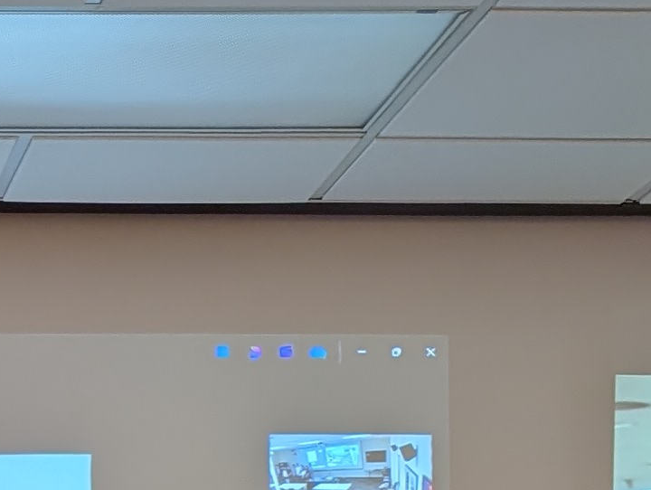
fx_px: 2561
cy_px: 968
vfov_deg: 10.1
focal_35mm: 136
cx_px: -325
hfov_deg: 13.6
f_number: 1.68
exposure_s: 1/30
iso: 47
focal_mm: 6.9
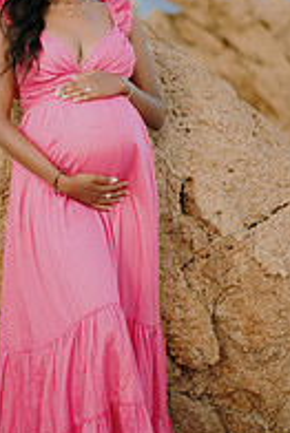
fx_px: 1604
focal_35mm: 133
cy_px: 93
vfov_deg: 15.3
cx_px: 62
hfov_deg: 10.3
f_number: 1.4
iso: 50
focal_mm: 58
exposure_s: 1/2000
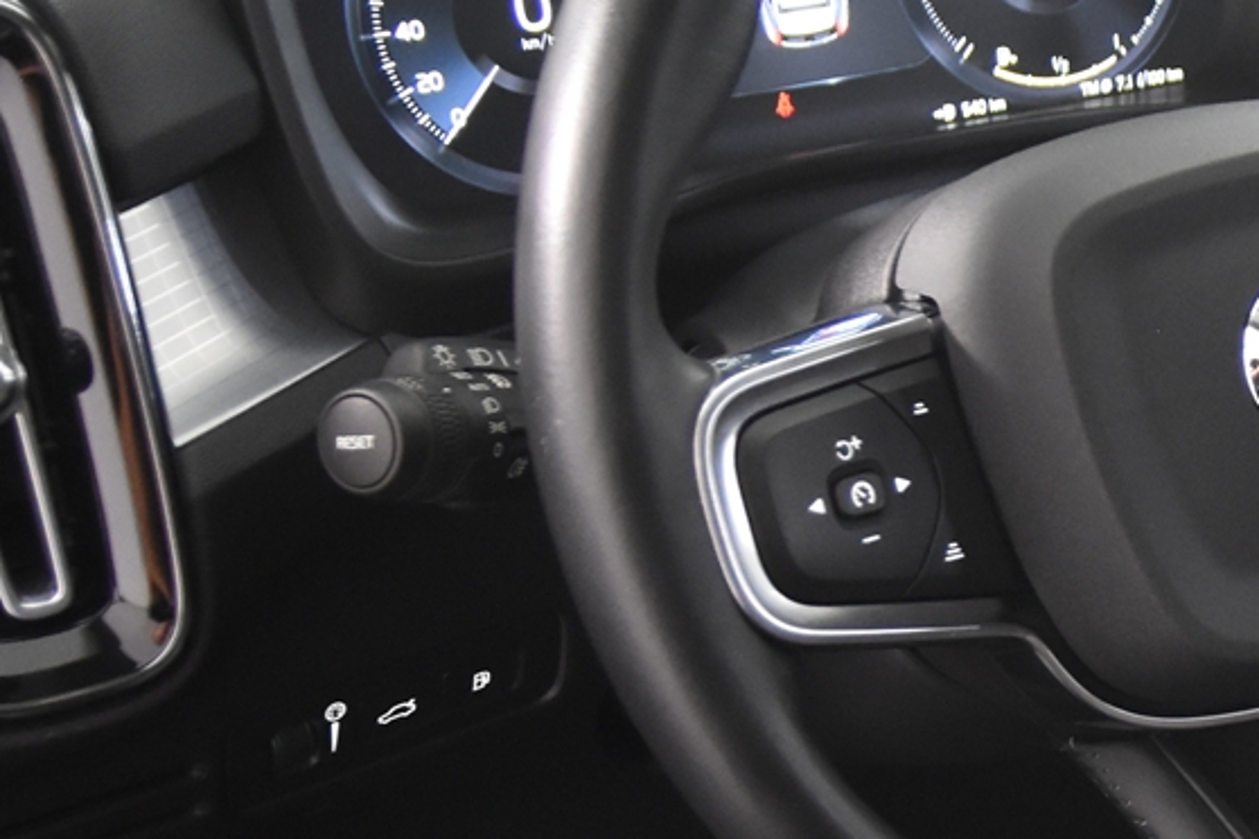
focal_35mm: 88
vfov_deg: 15.4
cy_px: 801
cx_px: 1708
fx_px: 3068
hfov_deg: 20.8
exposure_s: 1/25
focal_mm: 17
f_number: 2.8
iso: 1800
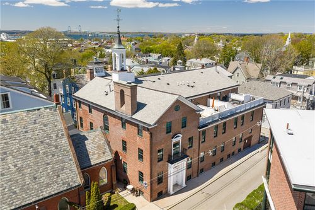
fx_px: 245
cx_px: 158
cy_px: 105
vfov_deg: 46.4
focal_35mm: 28
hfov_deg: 65.5
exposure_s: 1/60
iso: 100
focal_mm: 14.45
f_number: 7.1
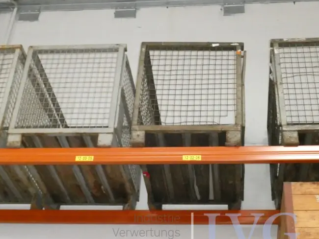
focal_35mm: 63
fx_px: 581
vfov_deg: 23.3
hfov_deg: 30.7
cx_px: 149
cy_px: 100
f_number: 3.8
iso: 1600
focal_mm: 7.2
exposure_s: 1/60
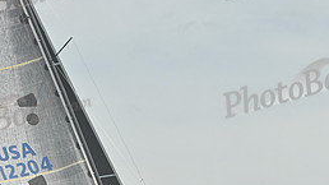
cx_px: 157
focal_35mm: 165
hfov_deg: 13.0
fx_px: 1439
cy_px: 170
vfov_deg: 7.3
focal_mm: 70
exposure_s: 1/1250
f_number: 11
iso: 320
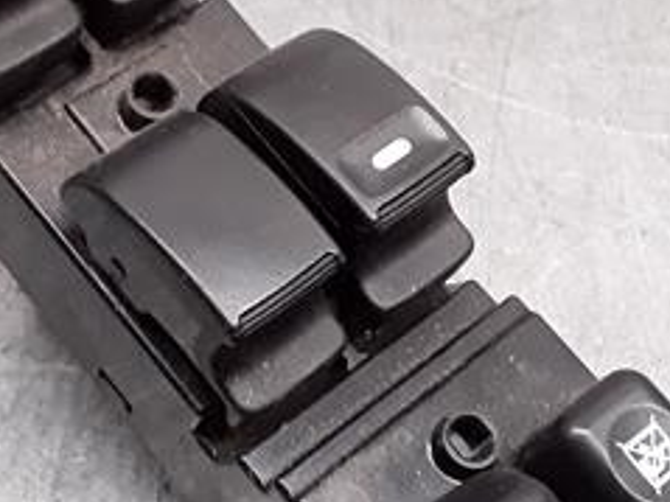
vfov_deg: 19.6
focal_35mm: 75
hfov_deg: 25.9
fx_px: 1451
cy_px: 292
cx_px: 221
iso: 100
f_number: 1.9
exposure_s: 1/100
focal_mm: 2.91
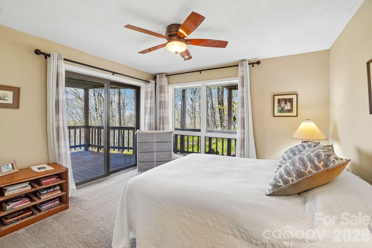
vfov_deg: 77.3
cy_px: 124
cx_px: 186
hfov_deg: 100.4
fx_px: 155
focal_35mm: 15
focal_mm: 10
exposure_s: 1/30
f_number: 8
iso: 250
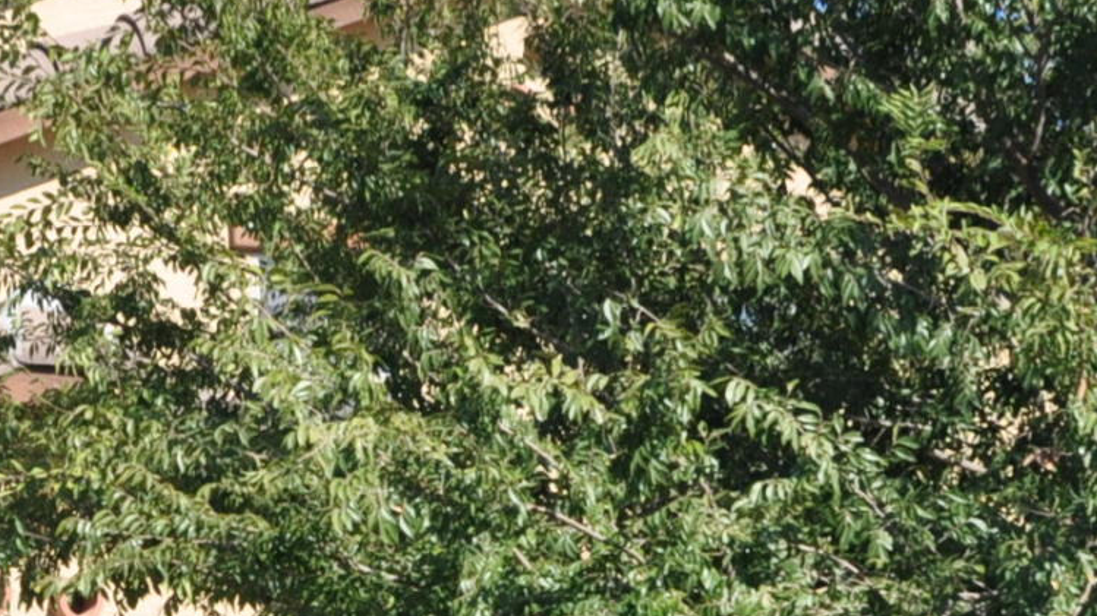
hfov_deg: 13.6
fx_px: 4569
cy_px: 1097
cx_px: 95
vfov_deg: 7.5
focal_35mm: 157
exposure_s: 1/320
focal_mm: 25
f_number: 9
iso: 200
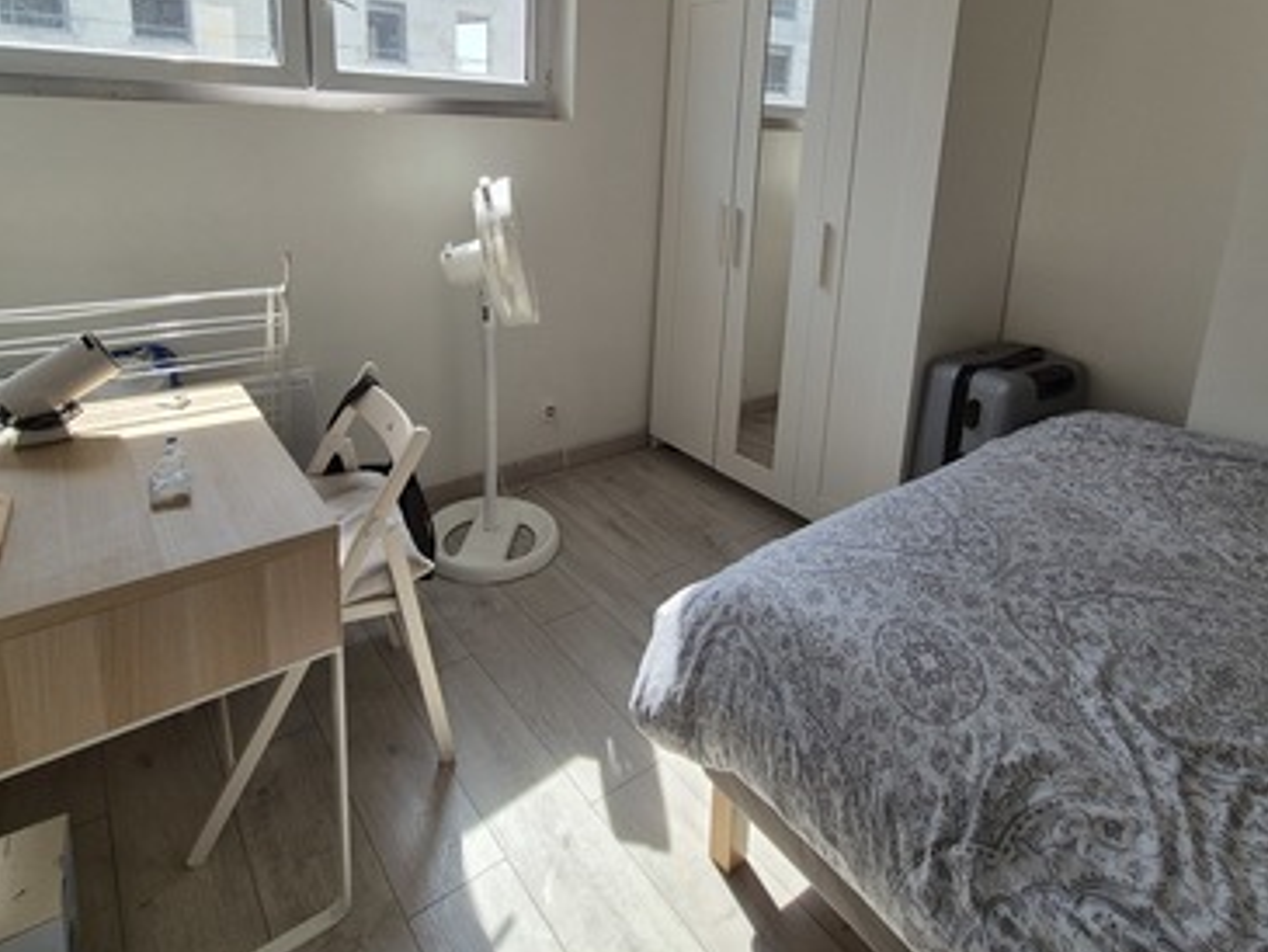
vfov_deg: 65.5
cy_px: 268
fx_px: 696
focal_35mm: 19
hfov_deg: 84.6
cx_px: 644
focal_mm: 2.2
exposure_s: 1/662
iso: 50
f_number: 2.2
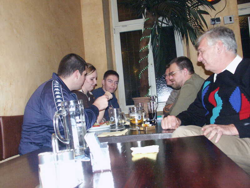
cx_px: 125
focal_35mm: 30
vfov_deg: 46.8
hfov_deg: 60.0
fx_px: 217
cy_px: 94
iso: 800
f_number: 2.8
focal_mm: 7.74
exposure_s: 1/45
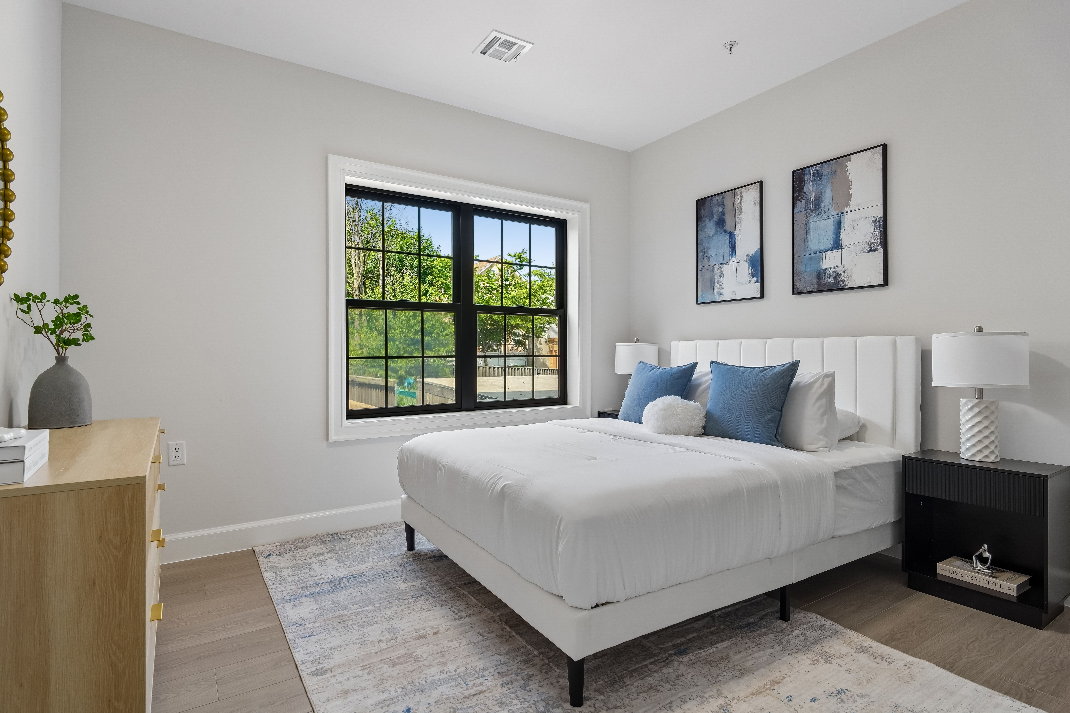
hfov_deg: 93.2
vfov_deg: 70.4
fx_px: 505
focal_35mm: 17
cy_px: 364
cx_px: 510
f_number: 8
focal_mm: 16
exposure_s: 1/30
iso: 400
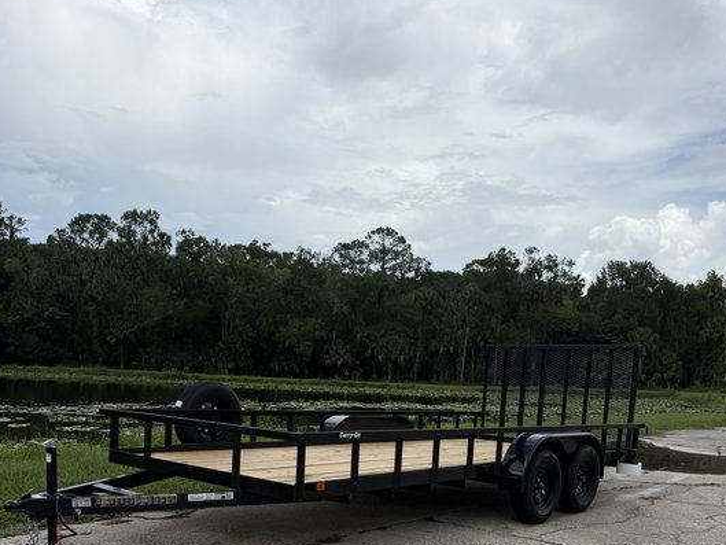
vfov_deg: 39.8
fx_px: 713
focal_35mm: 34
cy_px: 451
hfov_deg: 53.9
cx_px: 351
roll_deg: -2.0
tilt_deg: -6.4
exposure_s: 1/6711
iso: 80
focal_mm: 6.76
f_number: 1.78
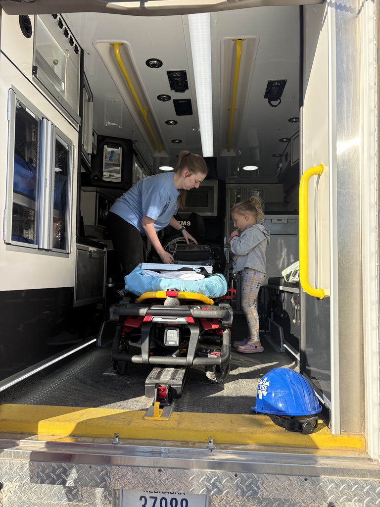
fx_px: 381
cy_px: 254
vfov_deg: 67.3
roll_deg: -1.4
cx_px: 190
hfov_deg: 53.1
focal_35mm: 26
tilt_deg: +1.3
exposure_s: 1/945
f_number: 1.6
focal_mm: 5.96
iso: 64
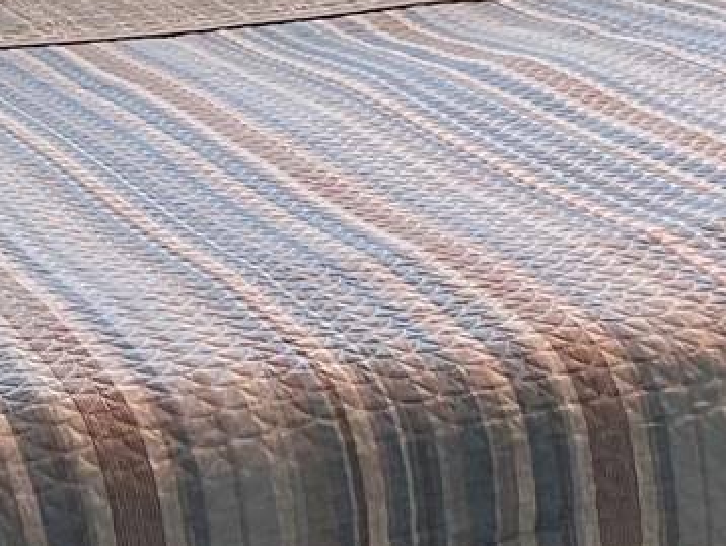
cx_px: 341
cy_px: -156
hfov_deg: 15.8
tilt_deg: -7.2
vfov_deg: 11.6
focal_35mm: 125
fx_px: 2623
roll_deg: +1.9
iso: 160
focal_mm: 3.99
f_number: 1.8
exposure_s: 1/60
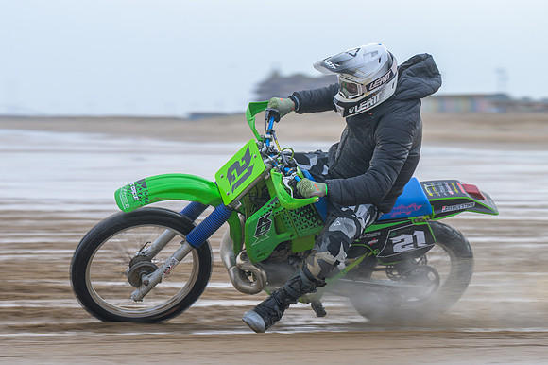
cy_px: 206
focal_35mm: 163
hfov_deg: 12.6
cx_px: 238
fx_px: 2475
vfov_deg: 8.4
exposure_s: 1/320
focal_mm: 96
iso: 64
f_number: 4
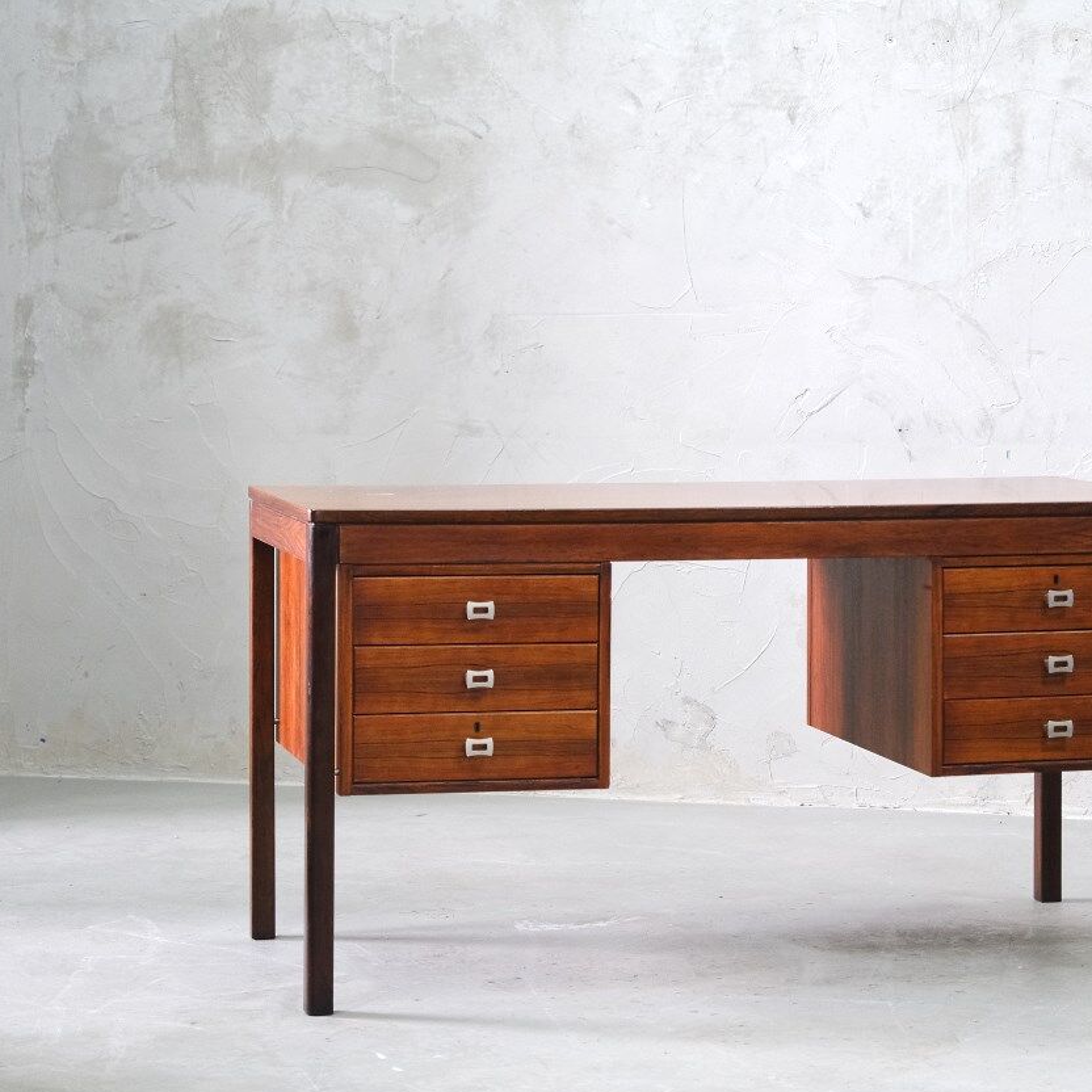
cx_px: 782
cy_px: 554
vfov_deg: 19.1
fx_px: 3248
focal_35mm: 91
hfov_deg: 19.0
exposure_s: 1/70
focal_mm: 46.6
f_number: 4
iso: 2500
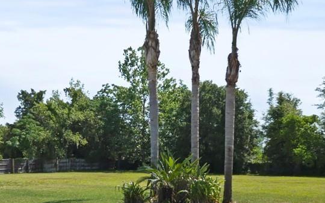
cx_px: 125
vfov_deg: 28.4
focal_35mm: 44
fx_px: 390
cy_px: 170
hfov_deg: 45.0
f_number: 10
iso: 200
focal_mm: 7
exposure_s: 1/640
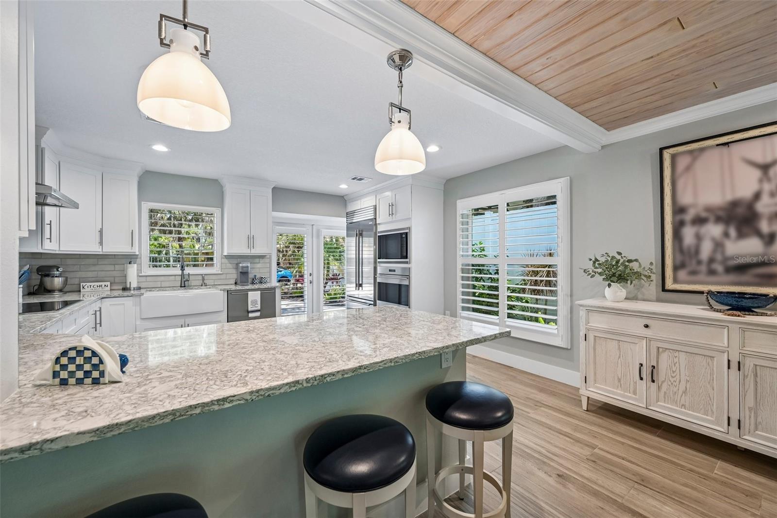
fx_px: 302
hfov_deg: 104.3
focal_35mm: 14
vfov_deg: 81.2
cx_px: 388
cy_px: 259
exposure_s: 1/40
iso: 400
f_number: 8
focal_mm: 14
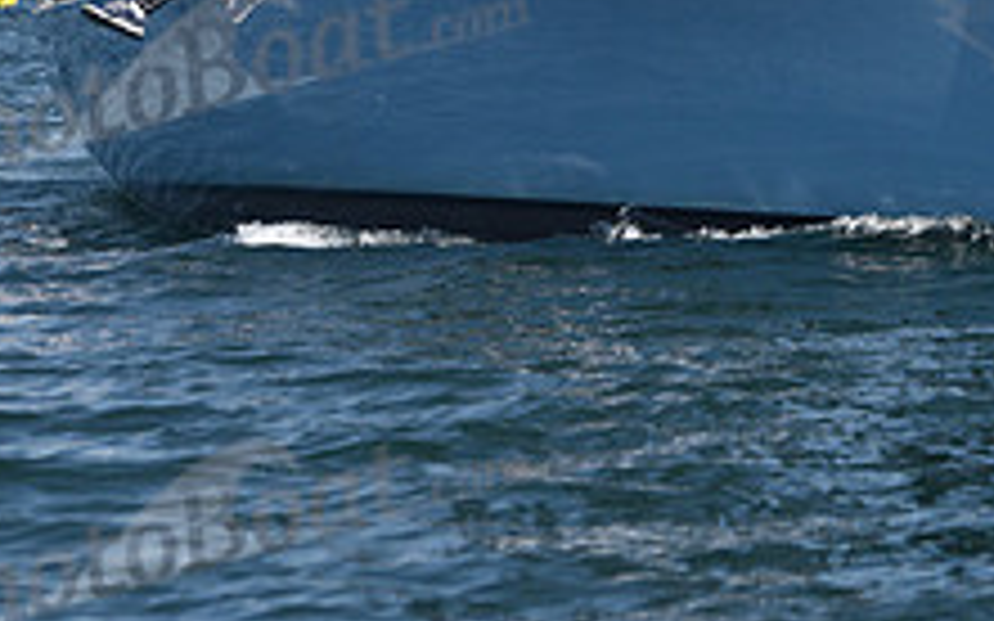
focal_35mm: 300
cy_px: -223
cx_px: 765
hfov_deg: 7.0
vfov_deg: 4.4
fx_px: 8125
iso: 250
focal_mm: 112
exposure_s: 1/1250
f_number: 4.5
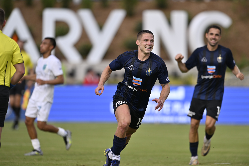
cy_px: 76
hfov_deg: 4.7
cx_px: 122
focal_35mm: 435
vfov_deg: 3.2
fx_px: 3008
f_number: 2.8
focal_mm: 400
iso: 125
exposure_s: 1/1000
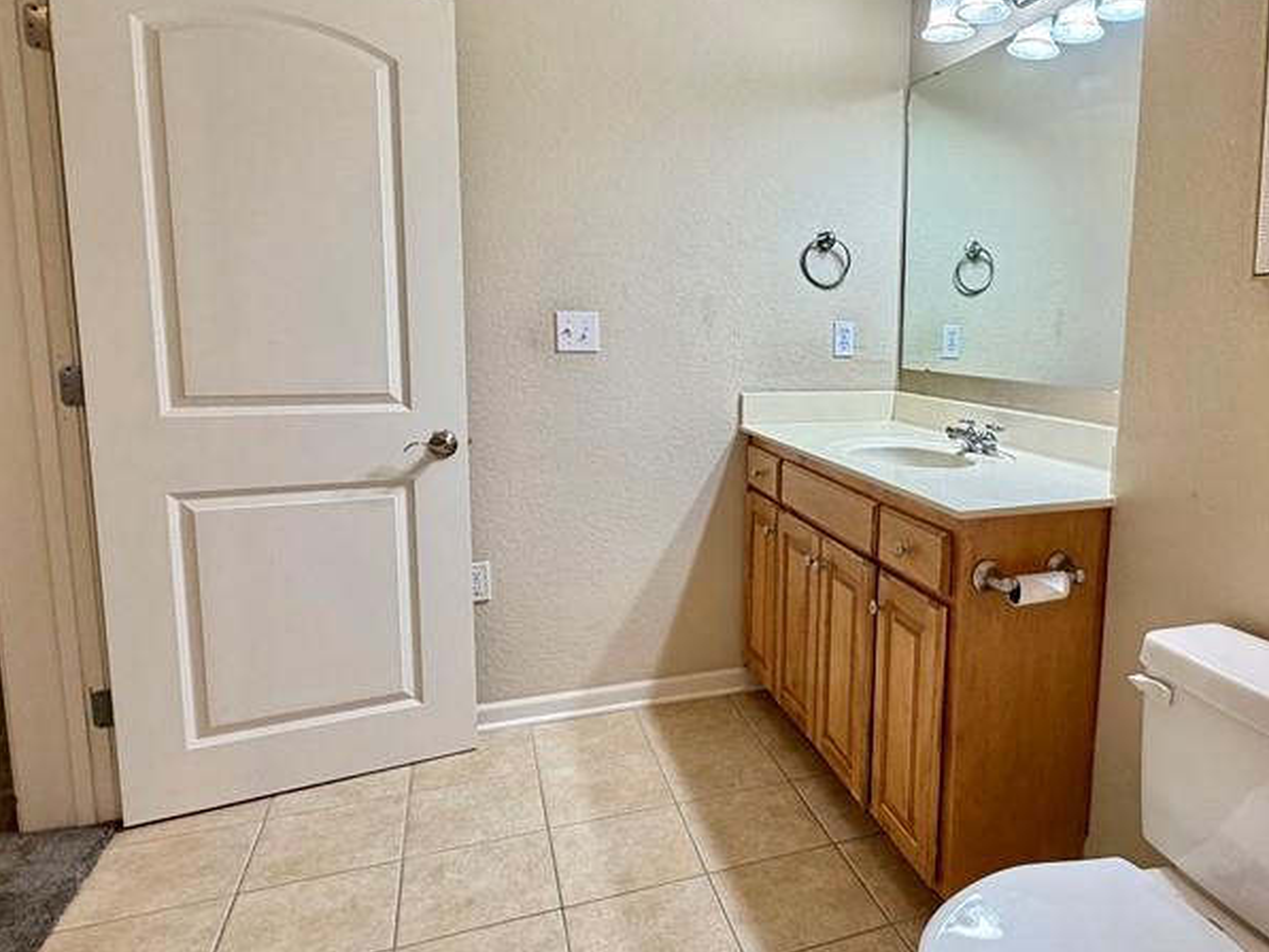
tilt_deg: -8.0
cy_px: 446
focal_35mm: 24
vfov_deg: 56.8
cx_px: 880
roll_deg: -1.0
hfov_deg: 68.8
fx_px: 880
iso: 200
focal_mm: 2.22
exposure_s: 1/120
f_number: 2.2
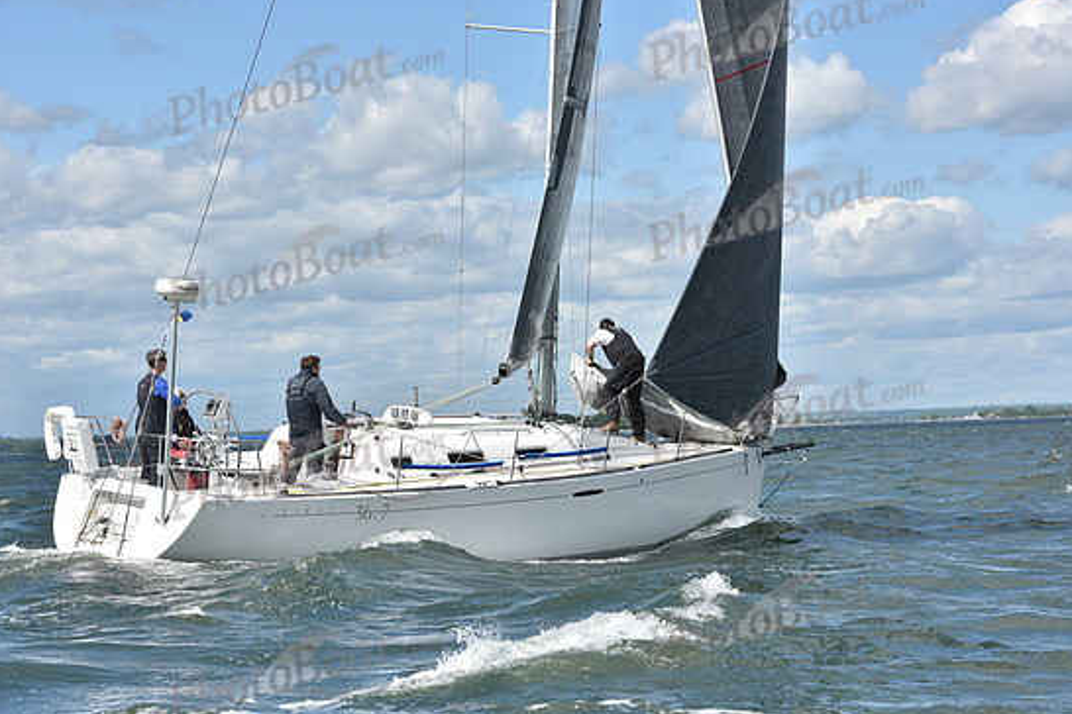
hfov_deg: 20.2
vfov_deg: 13.6
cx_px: 548
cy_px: 340
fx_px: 3007
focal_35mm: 101
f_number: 7.1
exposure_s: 1/1600
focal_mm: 95
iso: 320
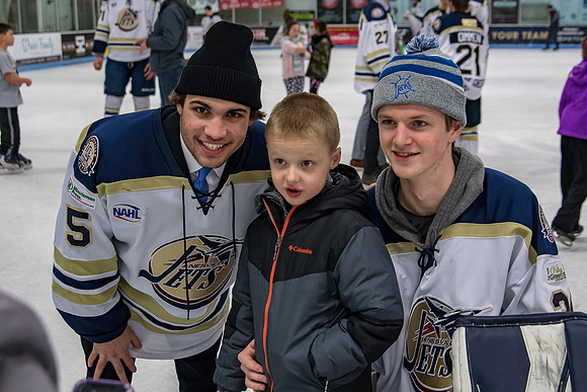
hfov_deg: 35.2
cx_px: 317
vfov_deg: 23.9
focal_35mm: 57
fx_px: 925
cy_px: 180
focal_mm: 35
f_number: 4
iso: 800
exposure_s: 1/250
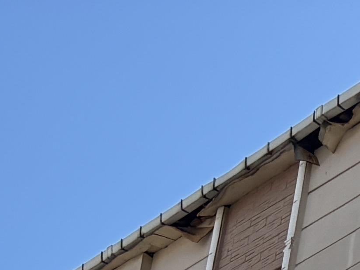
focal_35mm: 180
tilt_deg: +20.1
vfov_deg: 7.0
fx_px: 1872
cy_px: 933
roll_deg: -1.6
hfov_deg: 9.7
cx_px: 880
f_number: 1.6
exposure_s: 1/2747
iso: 64
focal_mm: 5.96
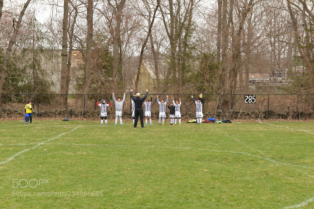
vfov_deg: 19.5
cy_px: 104
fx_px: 611
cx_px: 157
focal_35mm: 70
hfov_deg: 28.8
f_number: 13
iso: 1000
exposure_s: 1/250
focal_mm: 70
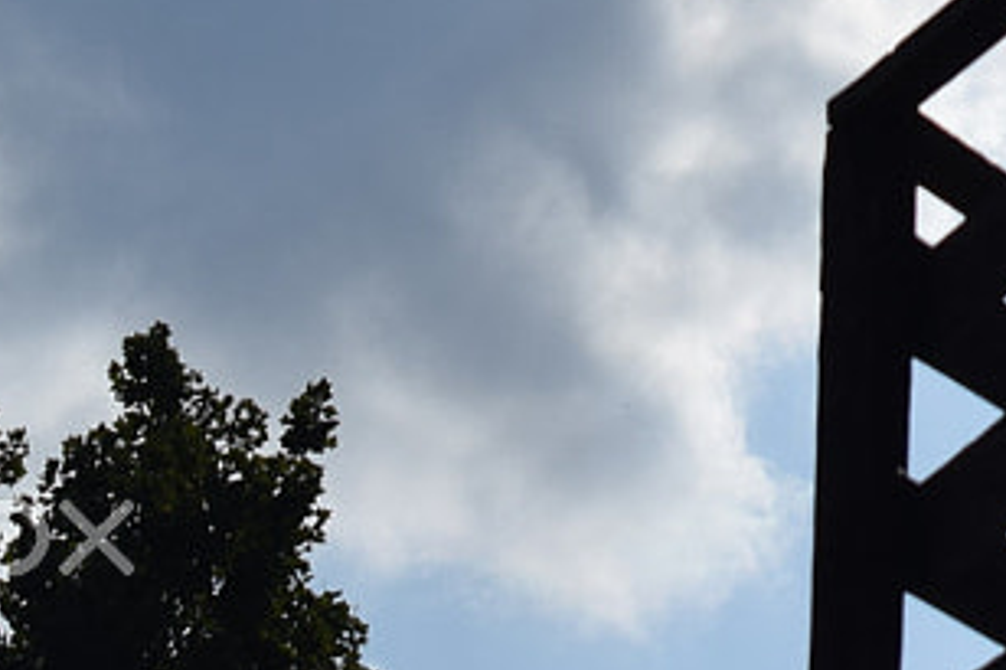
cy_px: -739
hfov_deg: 4.7
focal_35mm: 429
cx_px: 1937
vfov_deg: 3.2
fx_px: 11970
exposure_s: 1/4000
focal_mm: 55
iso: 160
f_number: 5.6
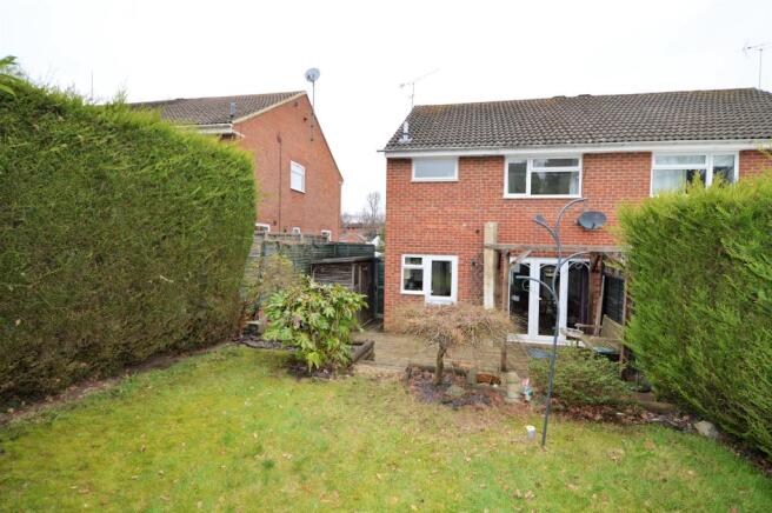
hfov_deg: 95.0
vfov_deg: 71.9
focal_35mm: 16
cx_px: 386
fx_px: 353
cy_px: 256
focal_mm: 11
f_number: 5.6
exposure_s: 1/125
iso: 400
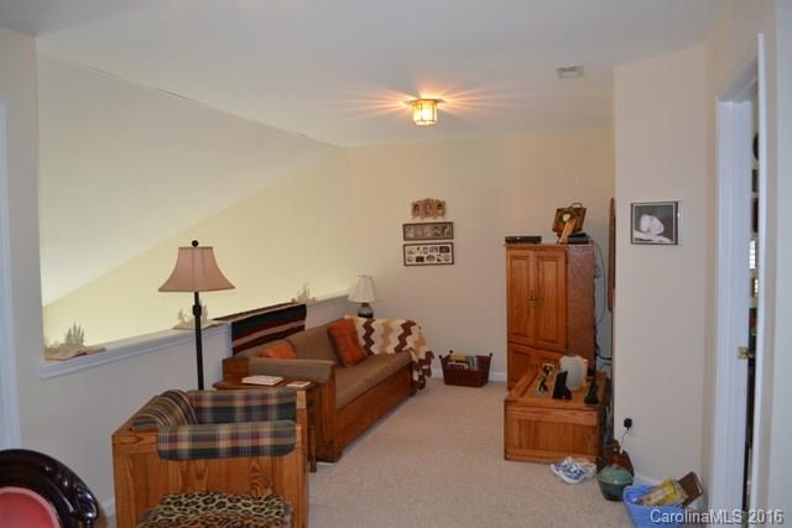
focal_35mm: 27
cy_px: 264
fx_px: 594
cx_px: 396
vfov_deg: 48.0
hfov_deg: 67.4
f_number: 3.5
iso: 640
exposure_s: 1/60
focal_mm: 18
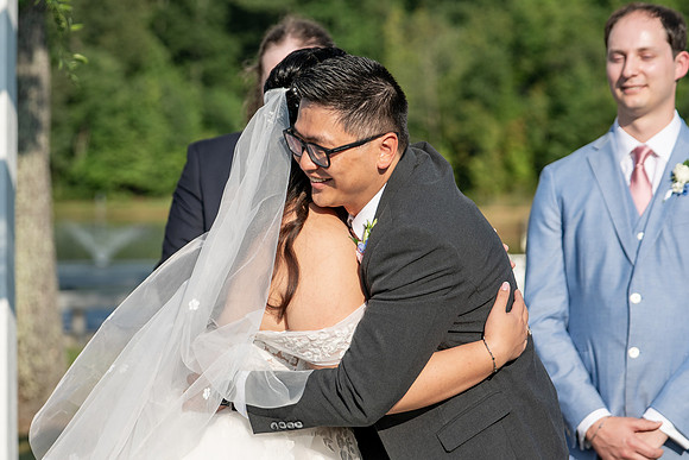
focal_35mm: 137
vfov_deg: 10.0
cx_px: 221
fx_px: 2632
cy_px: 256
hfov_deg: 14.9
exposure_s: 1/1250
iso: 100
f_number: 4
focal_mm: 99
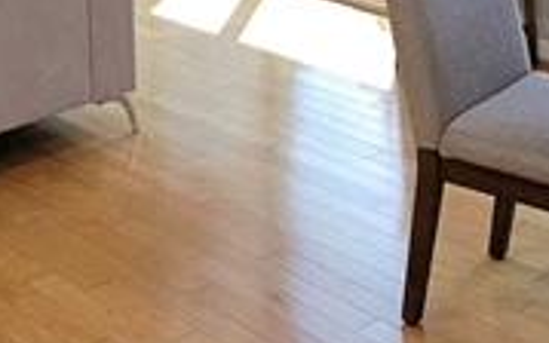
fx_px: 1182
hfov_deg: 26.1
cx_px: 279
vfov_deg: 15.0
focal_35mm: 79
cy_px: -205
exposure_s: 1/60.2
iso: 40
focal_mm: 2.2
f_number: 1.9
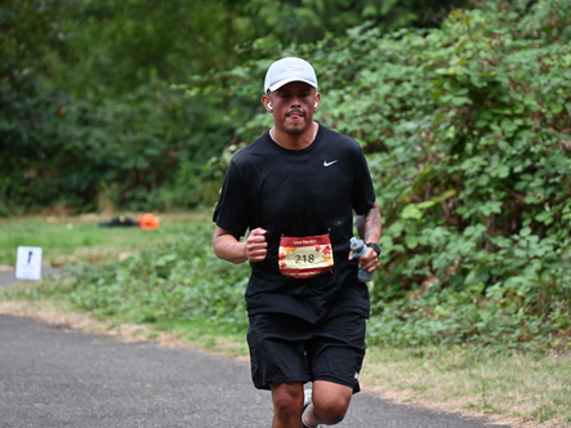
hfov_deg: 8.3
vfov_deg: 6.2
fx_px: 3941
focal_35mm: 239
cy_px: 197
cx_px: 295
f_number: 6.3
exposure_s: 1/250
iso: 720
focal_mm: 200
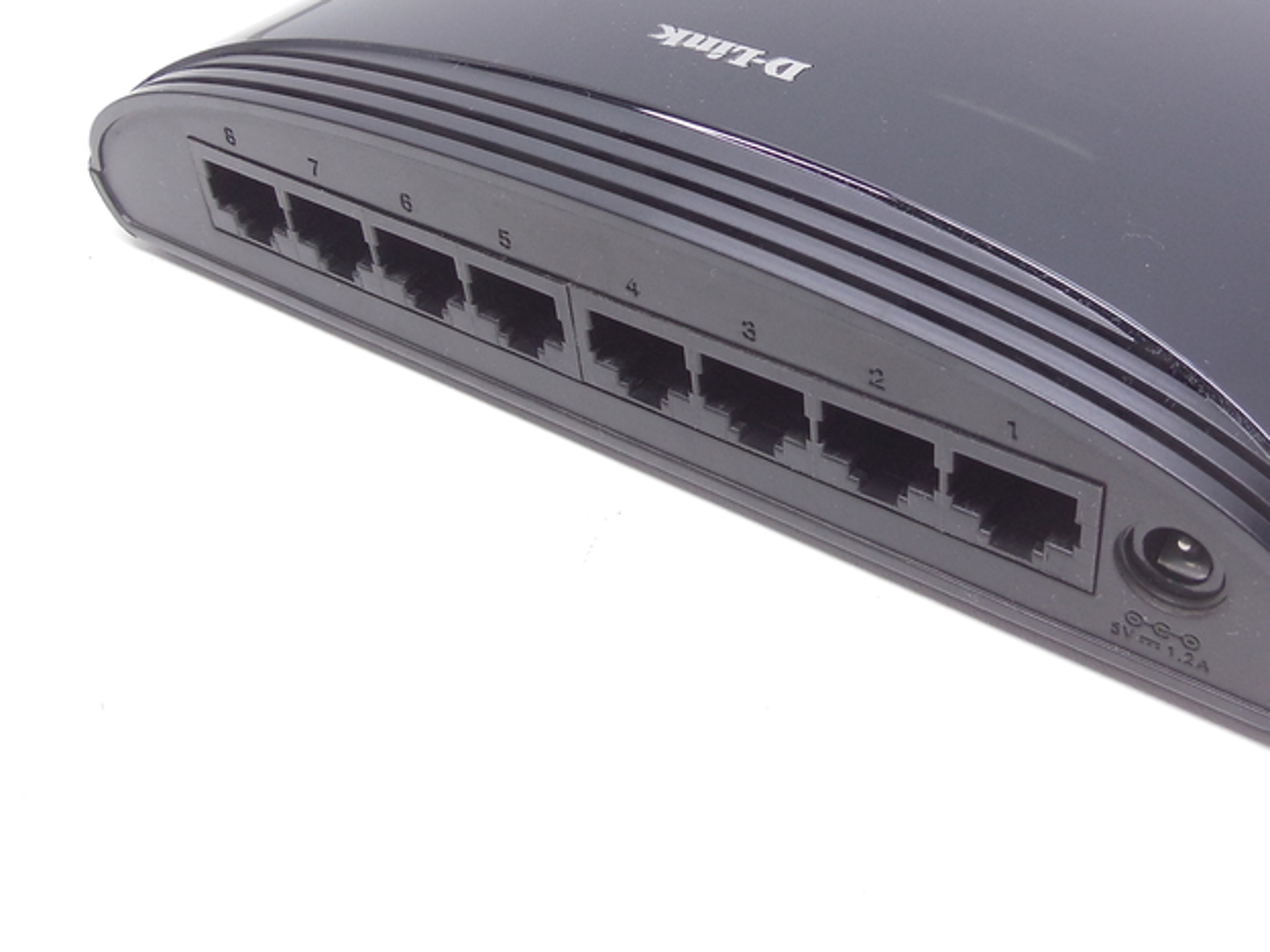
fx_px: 1504
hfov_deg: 45.5
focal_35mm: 41
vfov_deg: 34.5
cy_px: 260
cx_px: 765
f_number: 3.1
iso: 125
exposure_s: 1/50
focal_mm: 4.5
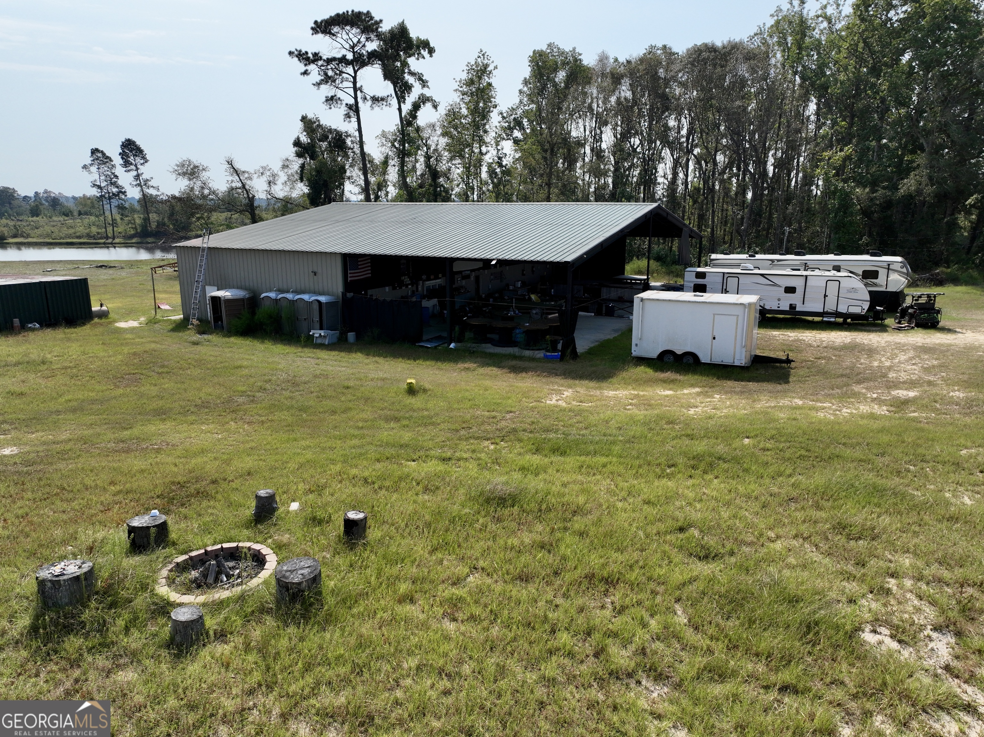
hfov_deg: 71.6
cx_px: 492
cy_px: 368
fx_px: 682
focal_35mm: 24
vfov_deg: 56.8
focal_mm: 12.29
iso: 200
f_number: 2.8
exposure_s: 1/4000
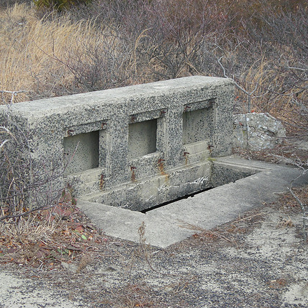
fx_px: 1007
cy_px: 155
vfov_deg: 17.4
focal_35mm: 100
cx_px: 140
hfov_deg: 17.4
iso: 50
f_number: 4.1
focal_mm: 13.7
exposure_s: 1/96.3
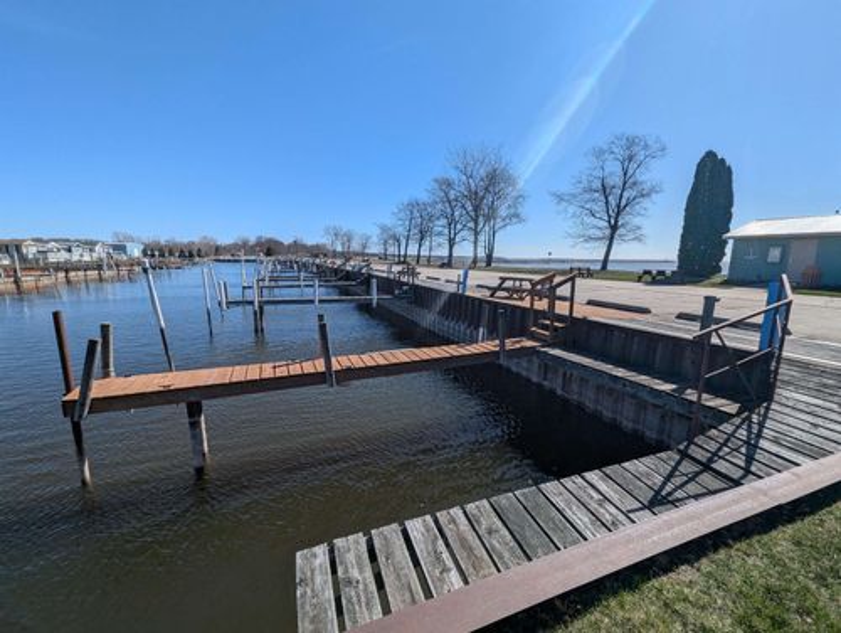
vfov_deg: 90.0
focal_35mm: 13
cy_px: 316
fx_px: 316
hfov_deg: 106.1
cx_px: 420
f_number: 2.2
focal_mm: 1.95
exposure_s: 1/2212
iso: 49
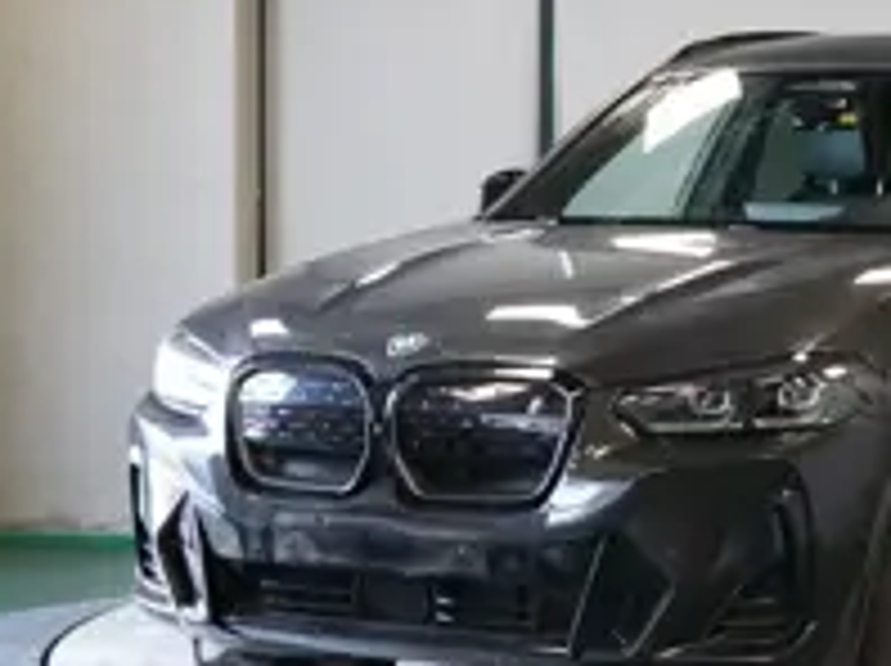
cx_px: 891
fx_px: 2879
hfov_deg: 17.2
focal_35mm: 112
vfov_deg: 13.2
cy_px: 279
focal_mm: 48
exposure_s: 1/160
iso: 2000
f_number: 4.5
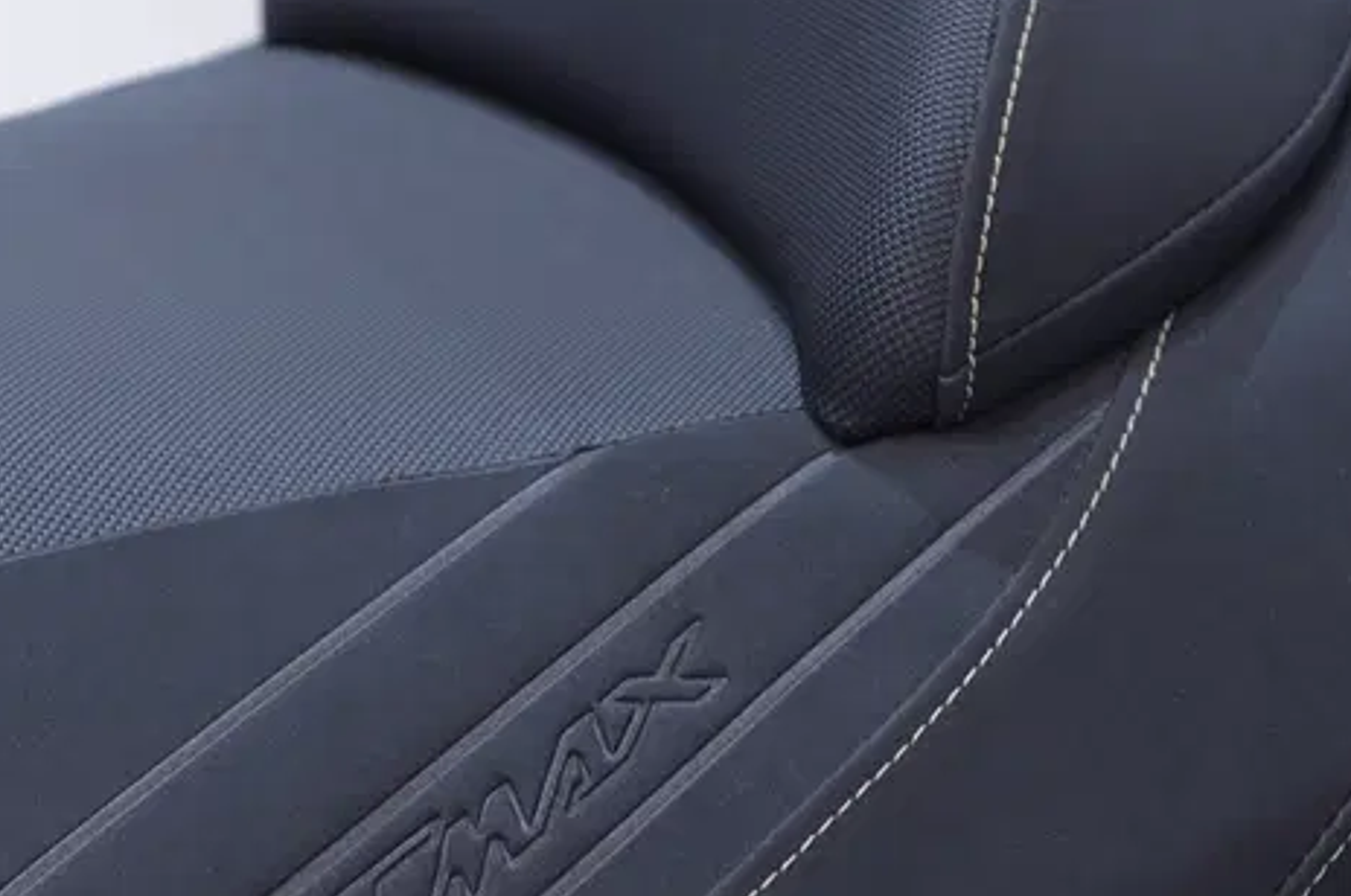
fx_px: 6783
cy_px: 813
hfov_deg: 11.4
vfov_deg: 7.5
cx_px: 613
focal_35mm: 181
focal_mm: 70
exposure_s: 1/160
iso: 1000
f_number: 4.5
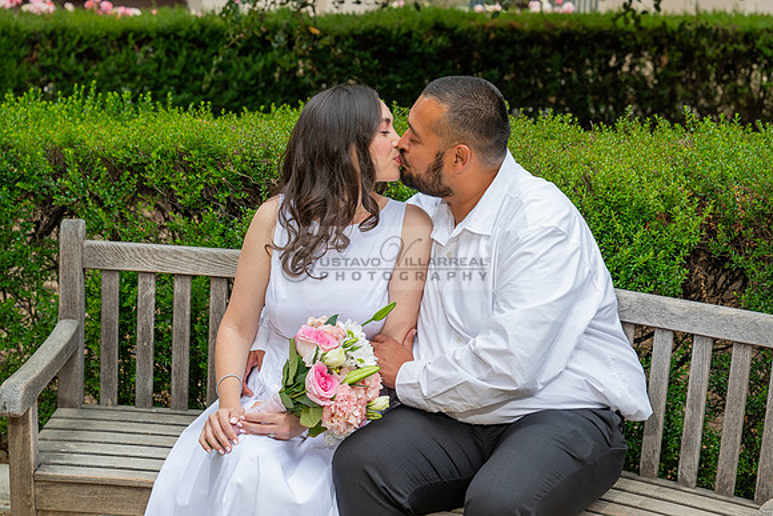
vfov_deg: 19.5
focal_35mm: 70
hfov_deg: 28.8
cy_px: 258
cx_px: 386
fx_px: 1503
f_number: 5.6
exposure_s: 1/200
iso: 200
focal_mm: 70
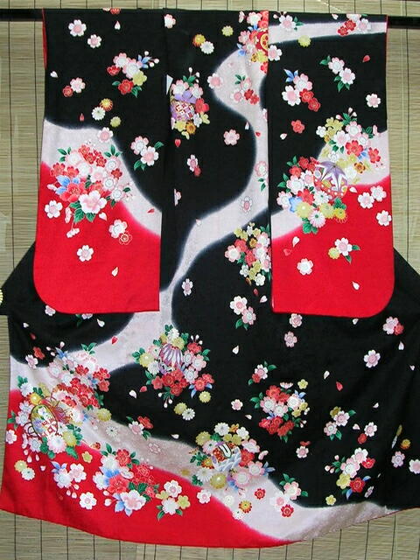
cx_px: 210
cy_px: 280
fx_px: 744
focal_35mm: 46
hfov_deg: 31.5
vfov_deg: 41.2
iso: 50
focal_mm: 7.1
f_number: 3
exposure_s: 1/60.1
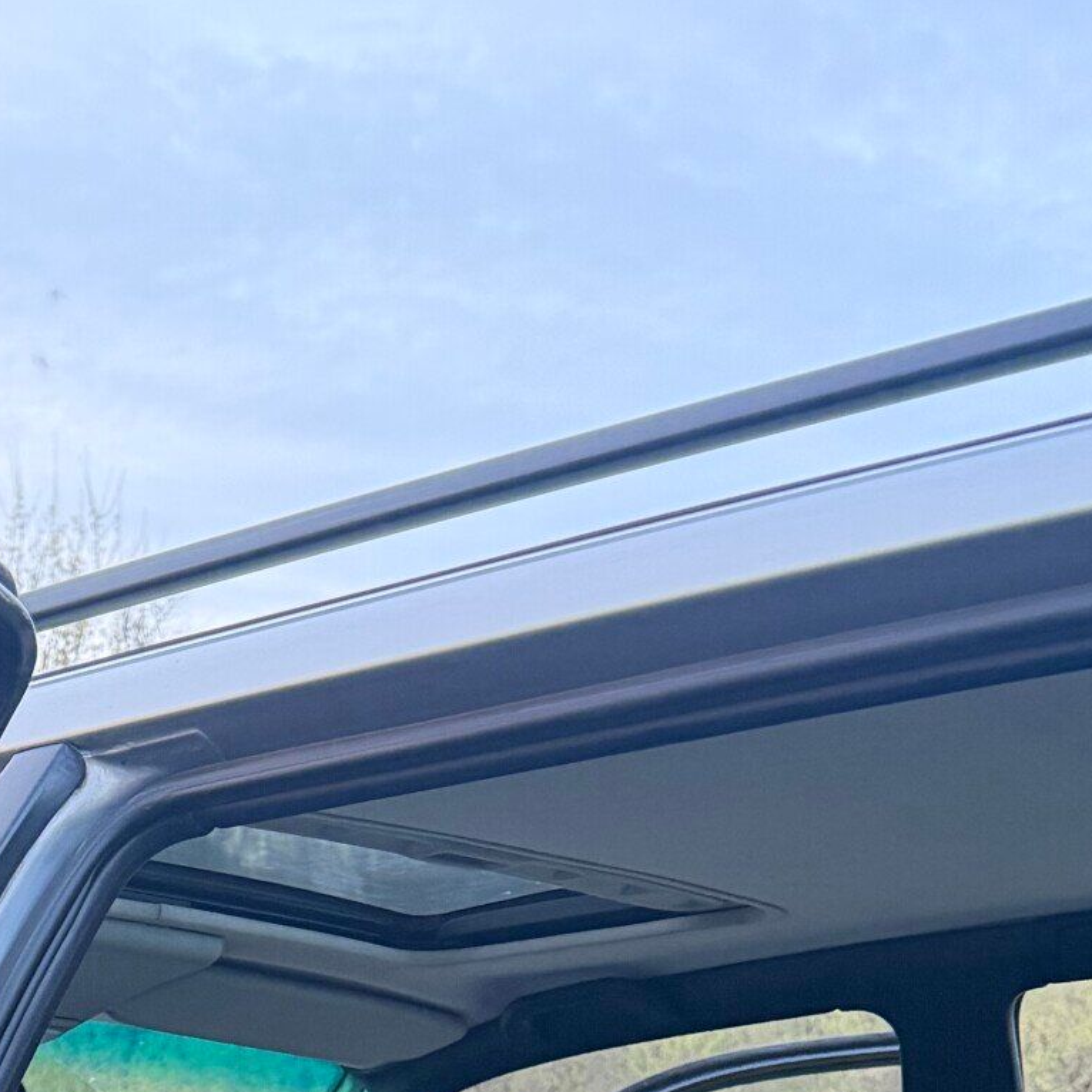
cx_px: 234
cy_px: 1575
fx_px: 2570
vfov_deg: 20.9
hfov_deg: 23.7
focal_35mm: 72
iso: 500
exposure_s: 1/60
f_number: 1.78
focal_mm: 6.76
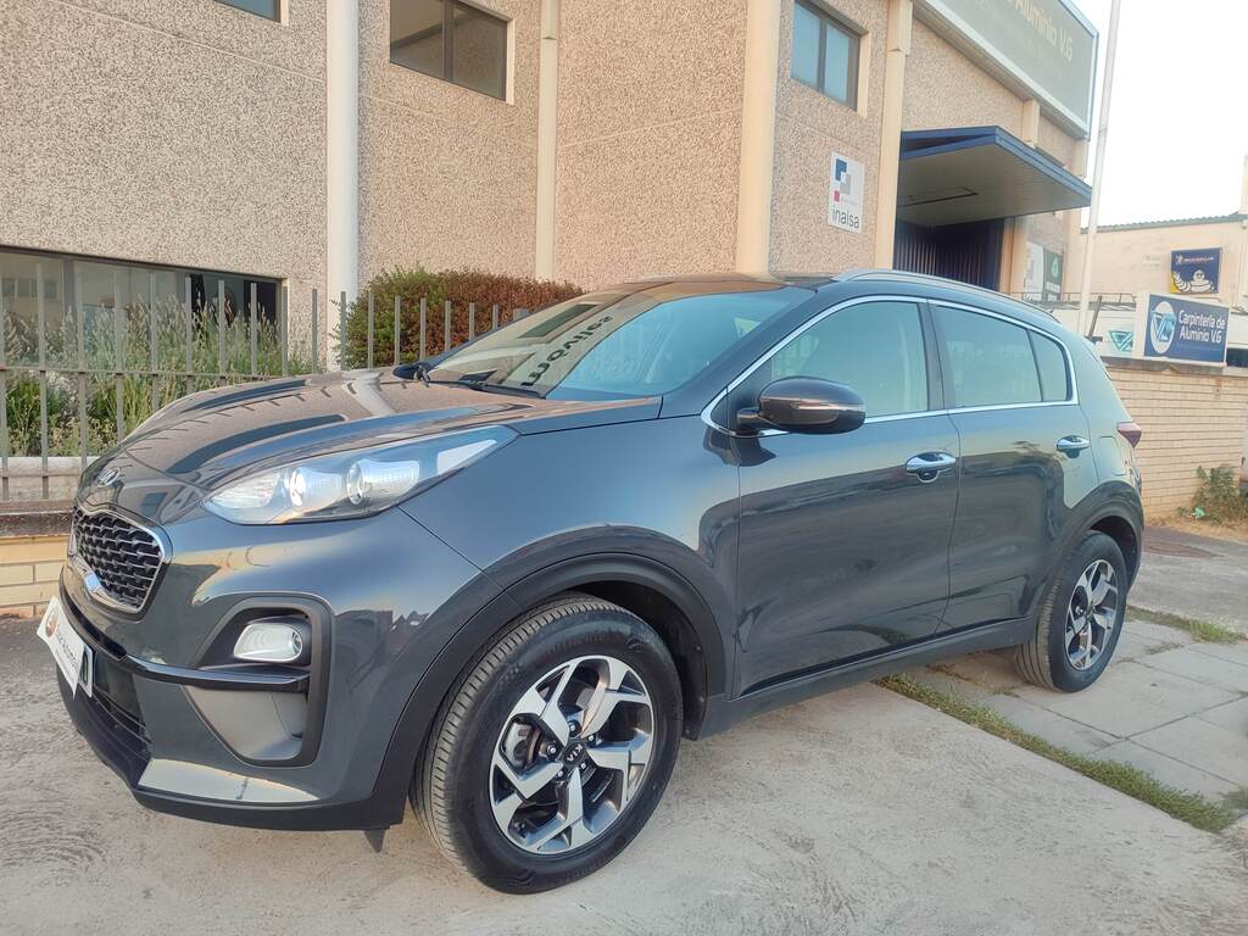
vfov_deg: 54.9
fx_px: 901
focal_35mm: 25
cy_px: 468
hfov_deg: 69.4
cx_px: 624
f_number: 1.89
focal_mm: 5.95
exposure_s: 1/50
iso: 91
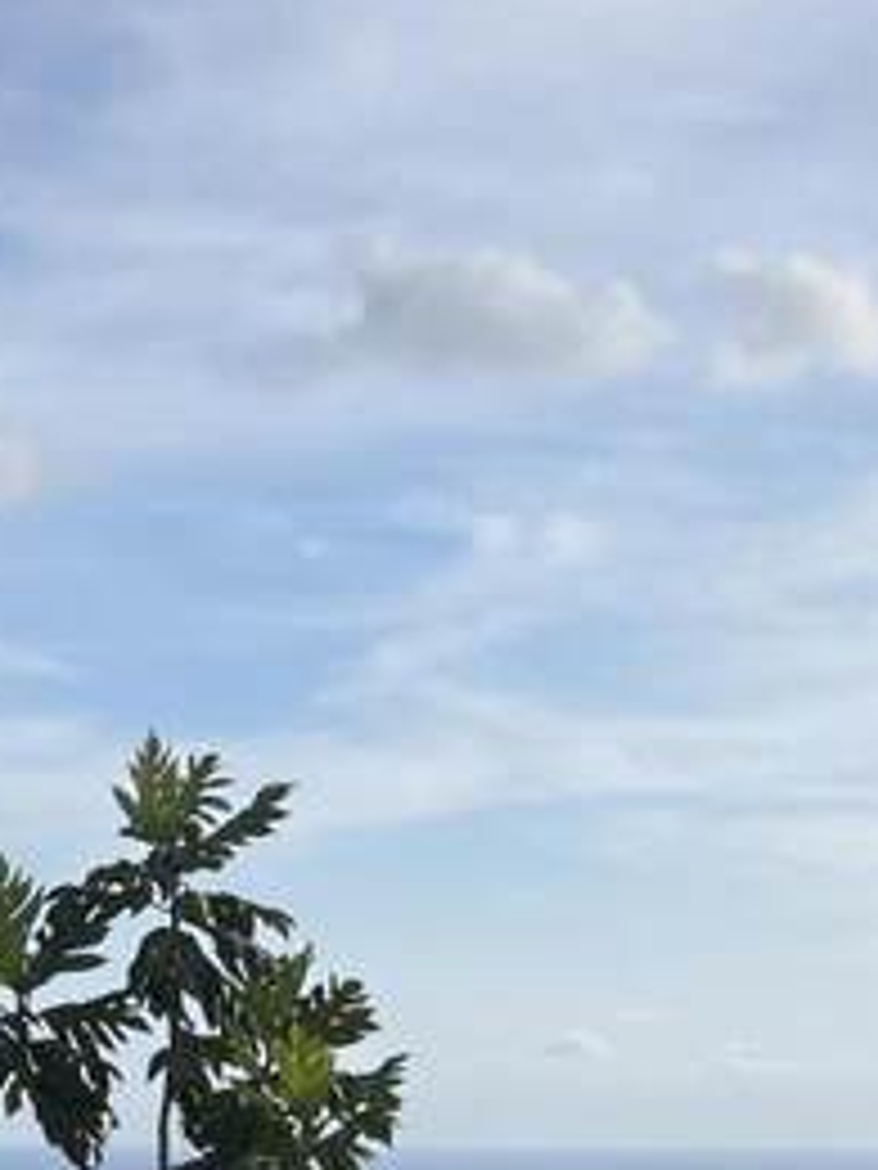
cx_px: 581
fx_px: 3247
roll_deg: +0.2
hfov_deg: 15.4
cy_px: 1746
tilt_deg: -10.3
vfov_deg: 18.2
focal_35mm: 96
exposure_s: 1/4202
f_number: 1.6
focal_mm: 5.1
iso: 32
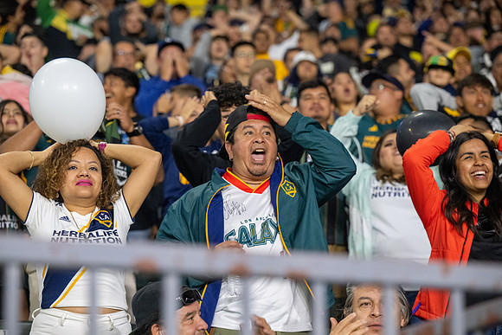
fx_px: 1604
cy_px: 168
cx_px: 251
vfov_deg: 11.9
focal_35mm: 115
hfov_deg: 17.8
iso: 5600
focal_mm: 115
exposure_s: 1/400
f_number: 4
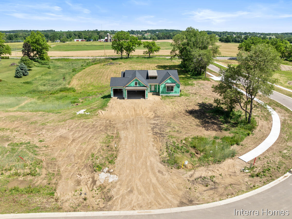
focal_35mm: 24
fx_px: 202
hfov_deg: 71.6
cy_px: 110
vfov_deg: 56.8
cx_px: 146
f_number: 2.8
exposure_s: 1/1600
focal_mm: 12.29
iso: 100
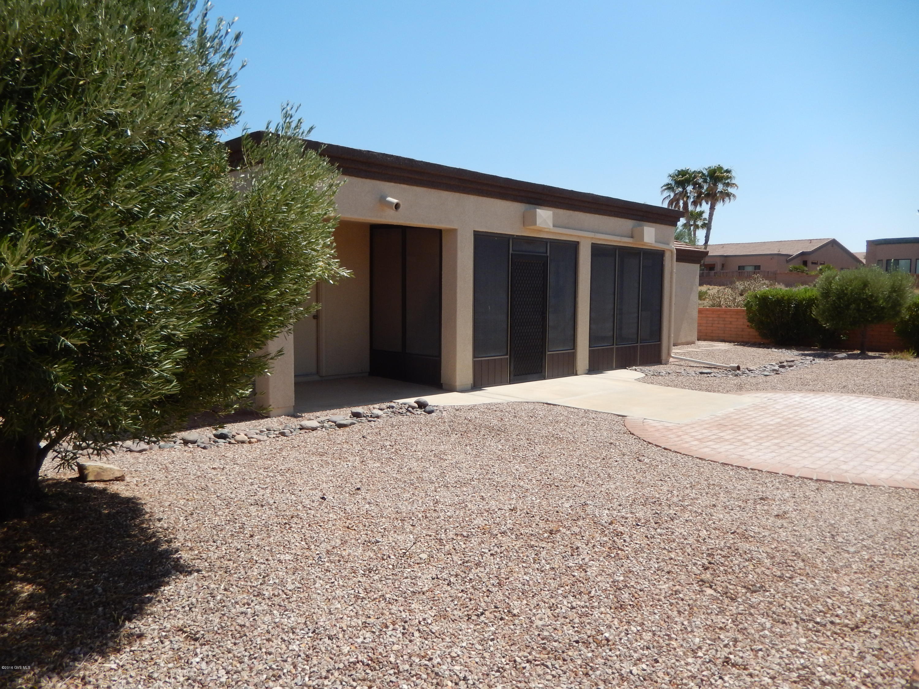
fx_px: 664
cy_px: 344
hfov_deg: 69.4
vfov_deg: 54.9
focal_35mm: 25
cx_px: 460
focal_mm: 4.5
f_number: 3.4
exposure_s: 1/1500
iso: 125
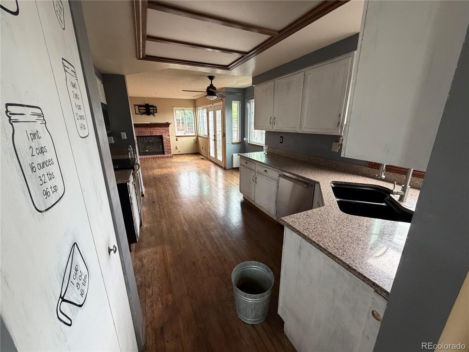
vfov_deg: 85.7
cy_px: 176
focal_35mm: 14
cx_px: 234
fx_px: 190
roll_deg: +1.0
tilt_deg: -17.6
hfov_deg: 102.1
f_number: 2.2
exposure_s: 1/98
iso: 320
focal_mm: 2.22
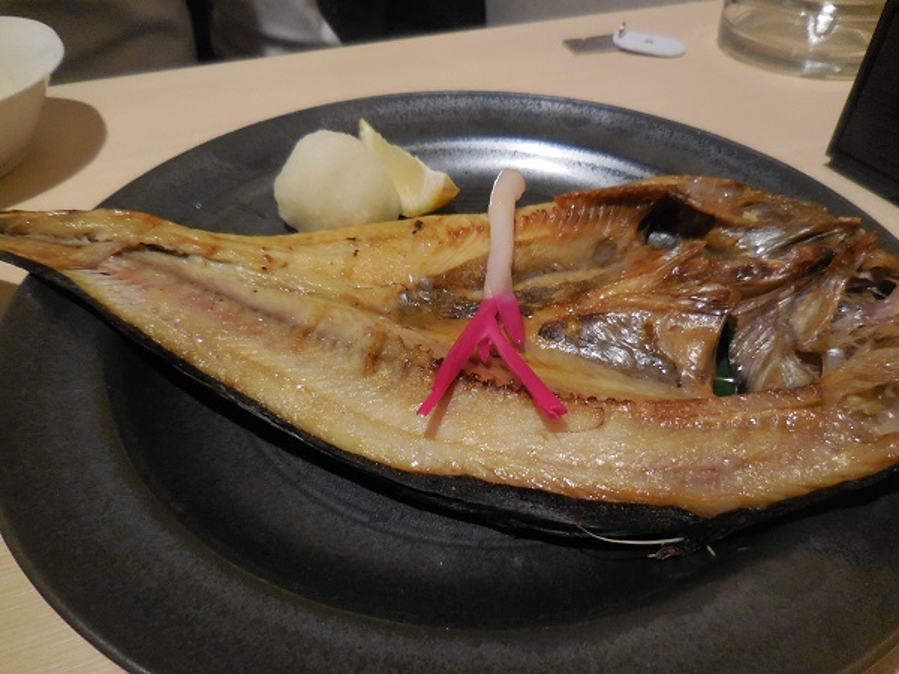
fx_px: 649
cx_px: 450
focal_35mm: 25
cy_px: 337
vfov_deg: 54.9
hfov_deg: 69.4
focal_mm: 4.5
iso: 500
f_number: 3.3
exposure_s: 1/8
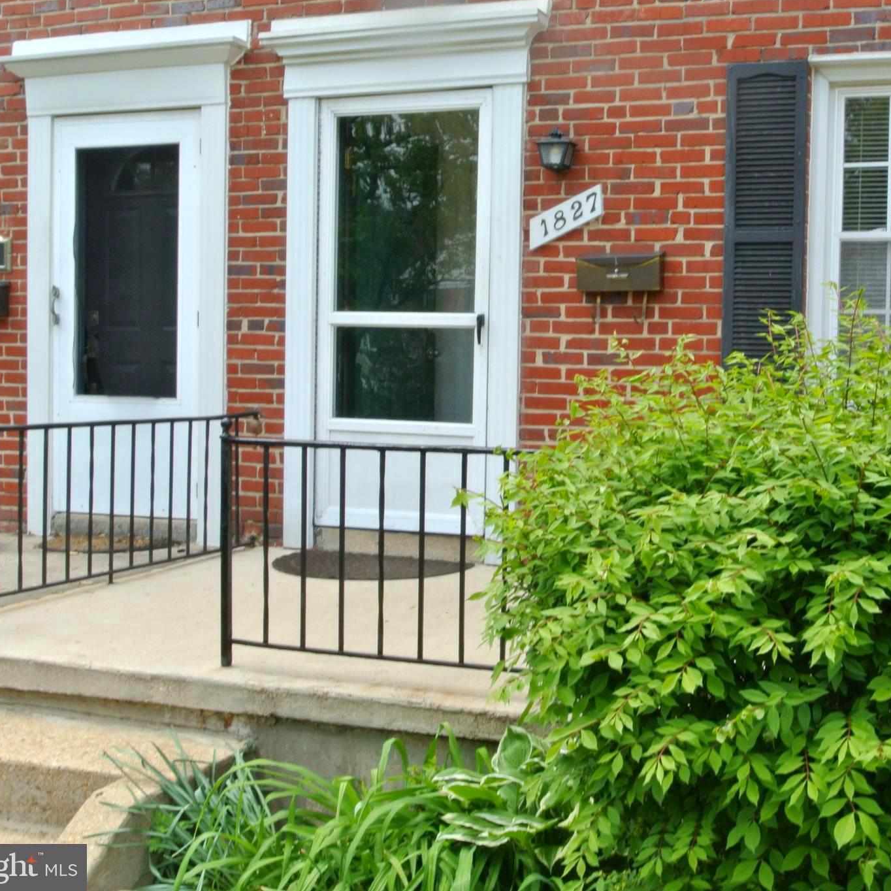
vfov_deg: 36.8
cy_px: 444
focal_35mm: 46
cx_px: 611
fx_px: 1340
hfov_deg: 36.3
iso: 220
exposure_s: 1/60
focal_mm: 13.6
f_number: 4
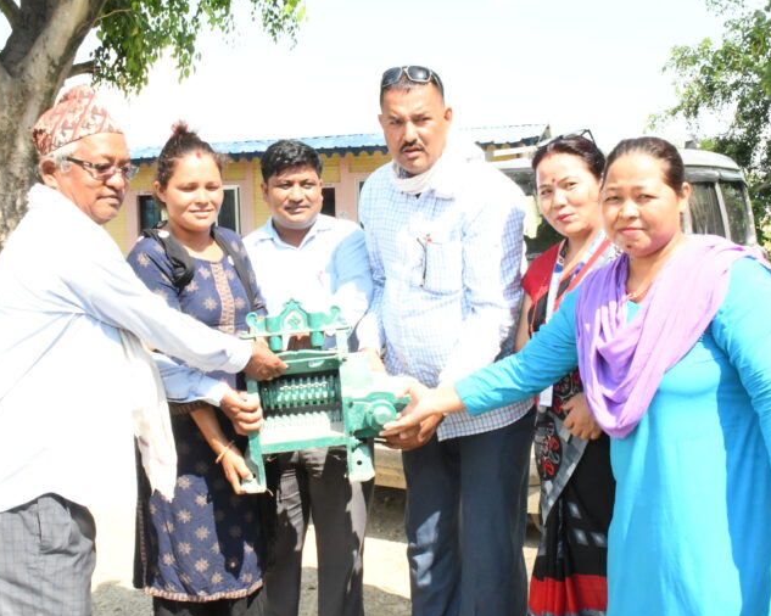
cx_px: 364
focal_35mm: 41
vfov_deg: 36.5
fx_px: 935
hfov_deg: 44.8
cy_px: 309
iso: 6400
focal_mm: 24
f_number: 25
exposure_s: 1/250
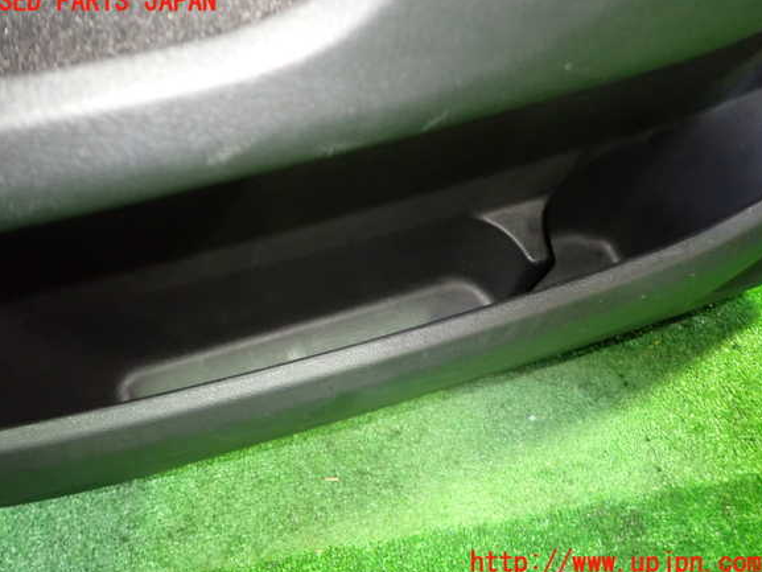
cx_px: 372
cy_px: 283
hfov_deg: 67.3
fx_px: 572
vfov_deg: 53.1
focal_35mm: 26
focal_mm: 4.5
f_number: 2
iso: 800
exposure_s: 1/20
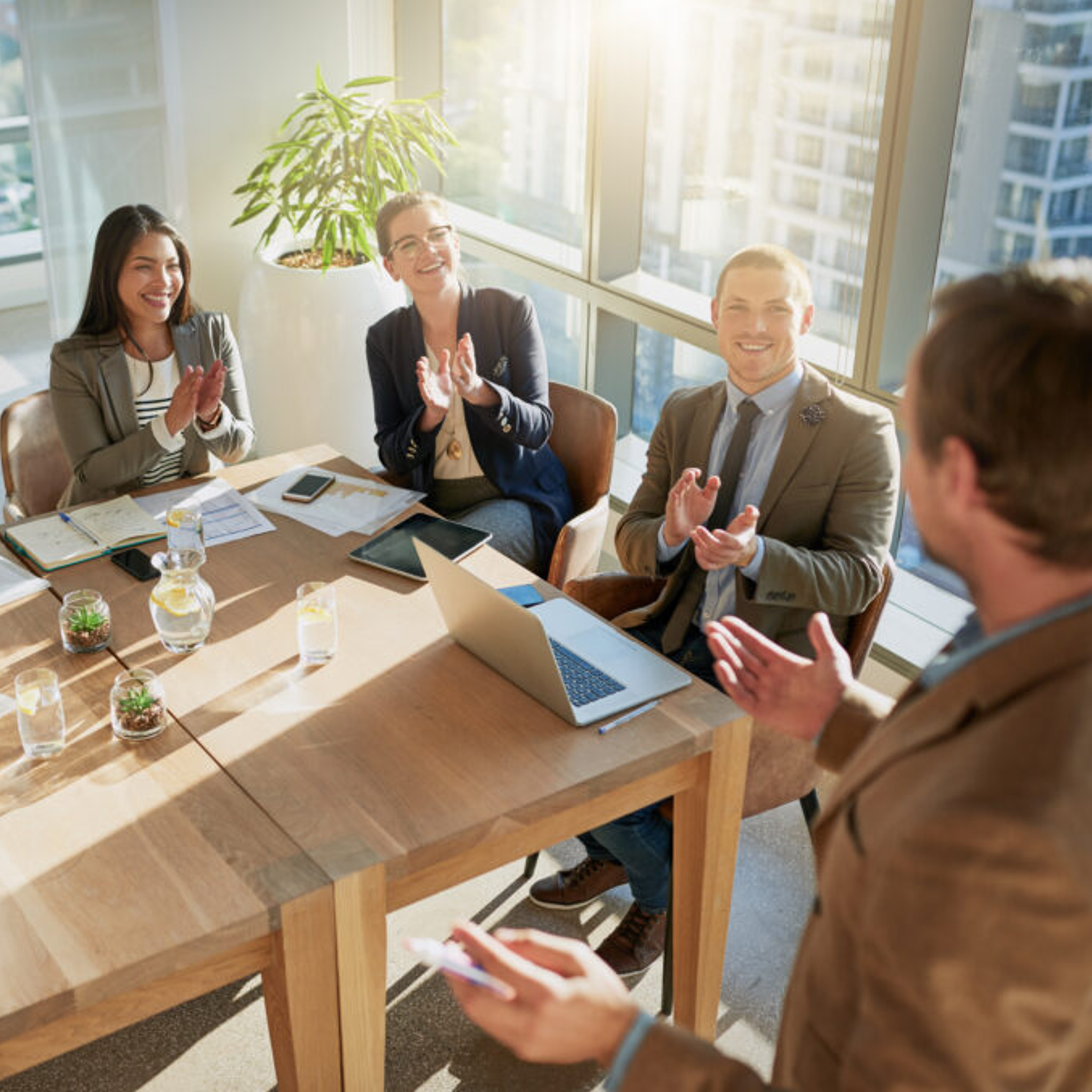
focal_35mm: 45
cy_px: 546
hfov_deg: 37.2
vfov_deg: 37.6
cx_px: 371
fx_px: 1606
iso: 100
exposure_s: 1/500
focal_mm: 35
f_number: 2.8
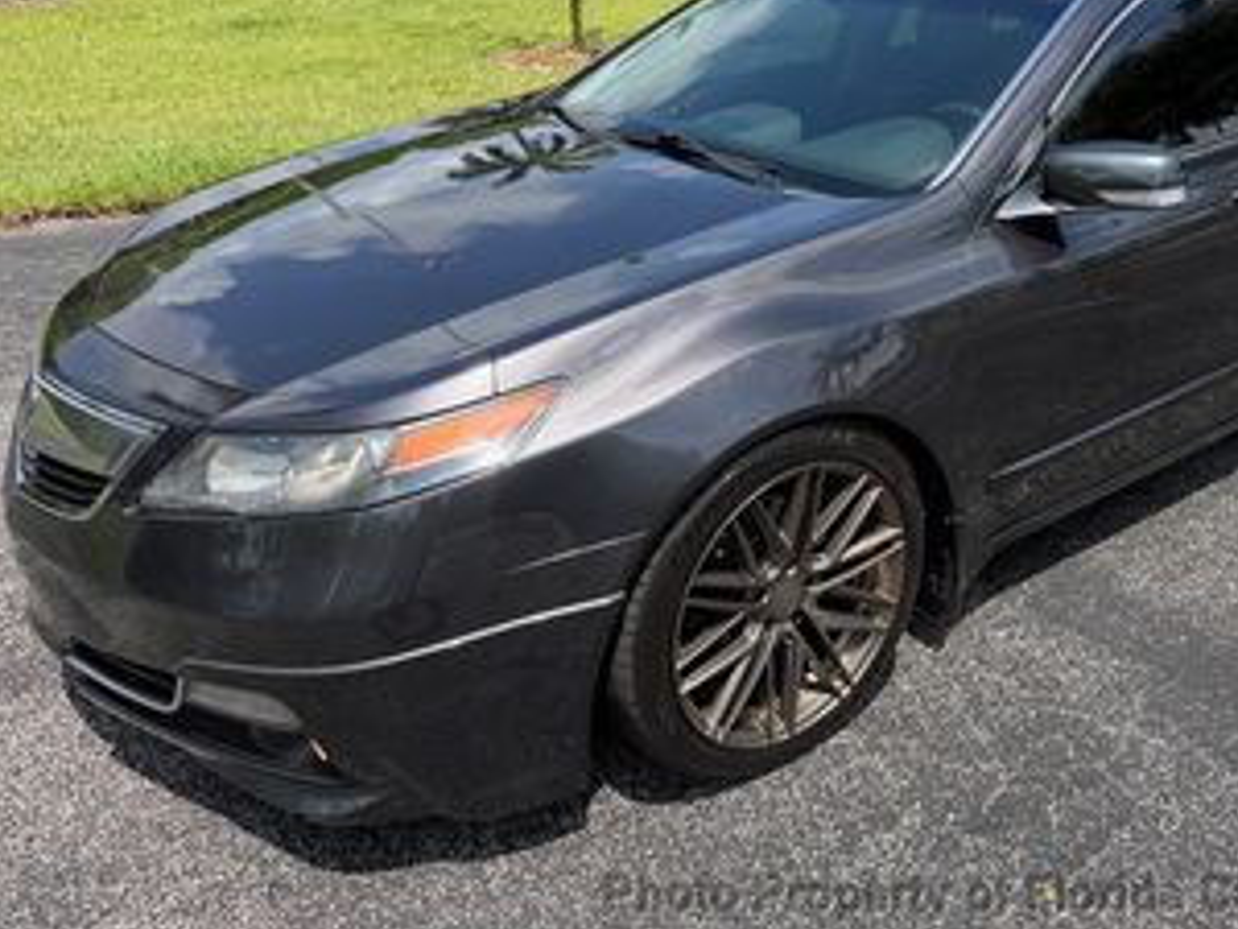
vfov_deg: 43.7
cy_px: 330
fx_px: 1144
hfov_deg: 56.1
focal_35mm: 32
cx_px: 784
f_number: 1.78
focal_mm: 6.76
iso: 80
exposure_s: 1/2907
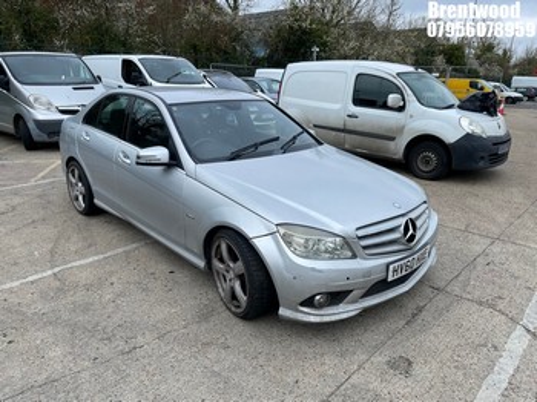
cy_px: 201
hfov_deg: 67.3
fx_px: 403
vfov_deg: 53.0
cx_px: 268
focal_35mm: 26
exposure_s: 1/1984
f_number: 1.6
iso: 32
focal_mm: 4.2
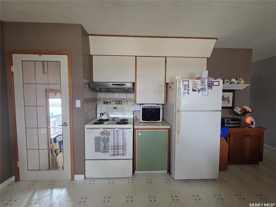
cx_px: 138
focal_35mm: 13
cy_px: 104
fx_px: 104
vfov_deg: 89.9
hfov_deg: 106.2
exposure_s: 1/240
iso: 500
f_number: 1.9
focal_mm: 2.2
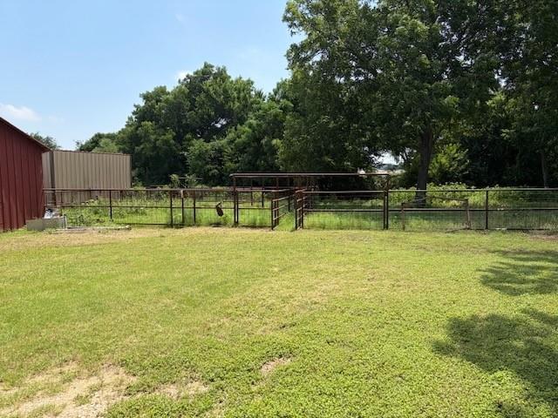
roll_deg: +1.0
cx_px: 279
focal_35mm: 26
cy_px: 209
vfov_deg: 53.1
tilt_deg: -3.6
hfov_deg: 67.3
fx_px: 419
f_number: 1.6
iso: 50
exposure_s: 1/2283
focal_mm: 5.96
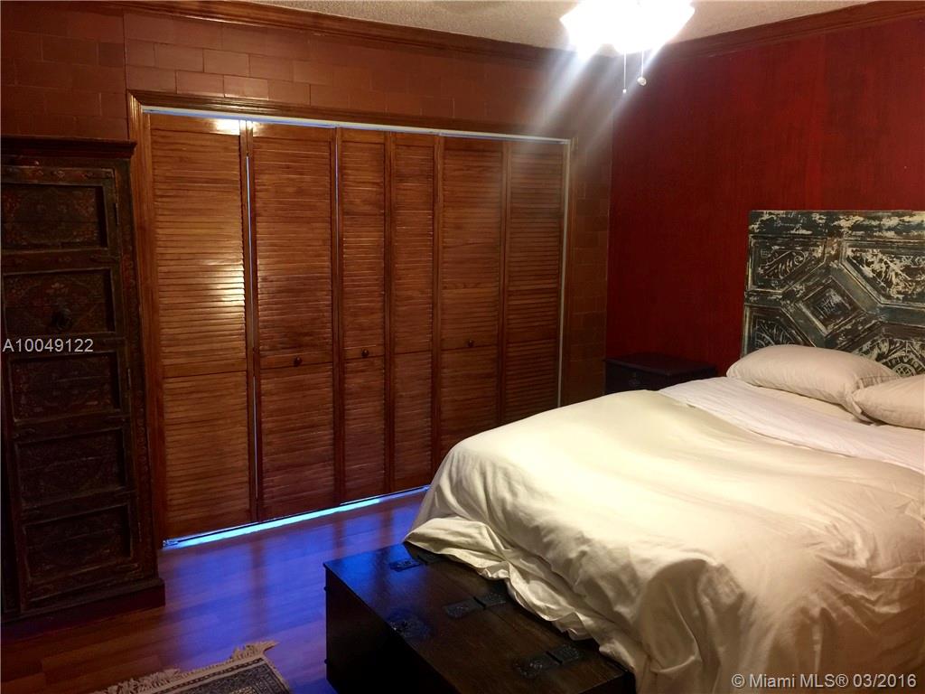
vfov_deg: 48.2
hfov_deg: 61.7
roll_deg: -0.8
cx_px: 462
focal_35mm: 29
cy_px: 347
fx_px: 775
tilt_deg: -9.1
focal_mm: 4.15
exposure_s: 1/15
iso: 100
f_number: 2.2
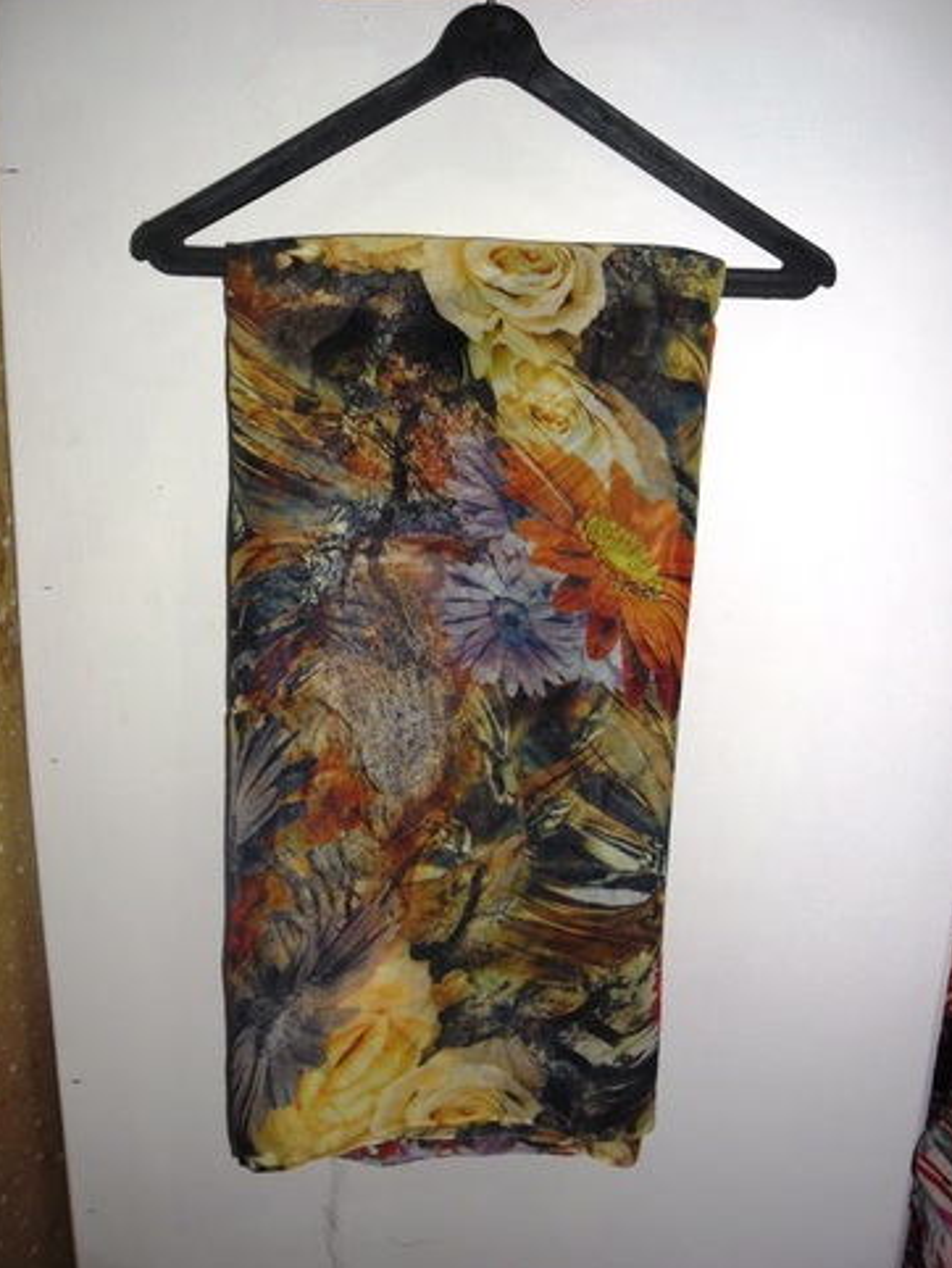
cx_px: 475
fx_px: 1026
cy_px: 631
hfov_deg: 49.8
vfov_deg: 63.4
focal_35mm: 28
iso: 80
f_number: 3.5
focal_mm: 4.9
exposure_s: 1/45
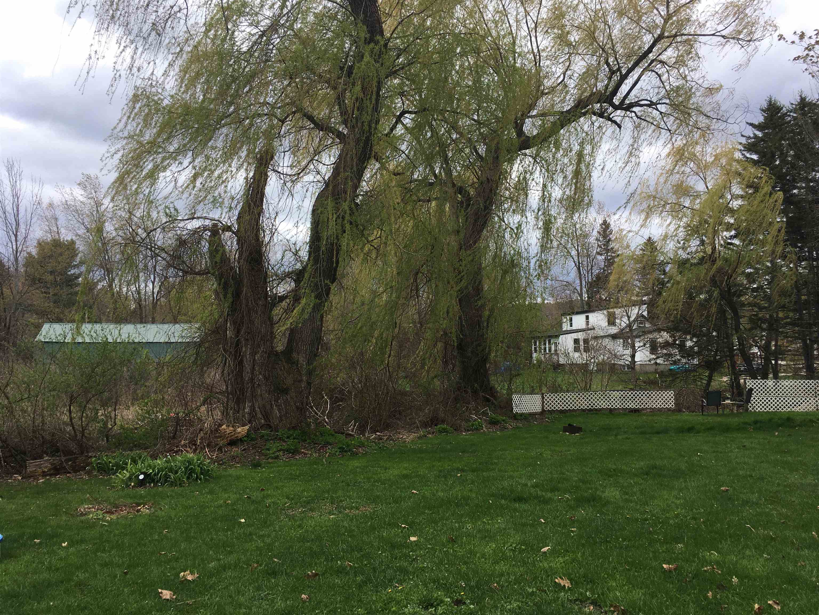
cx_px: 410
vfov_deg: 48.2
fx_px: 686
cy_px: 308
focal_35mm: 29
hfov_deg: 61.7
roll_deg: +0.2
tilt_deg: +5.6
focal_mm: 4.15
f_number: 2.2
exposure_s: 1/785
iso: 25
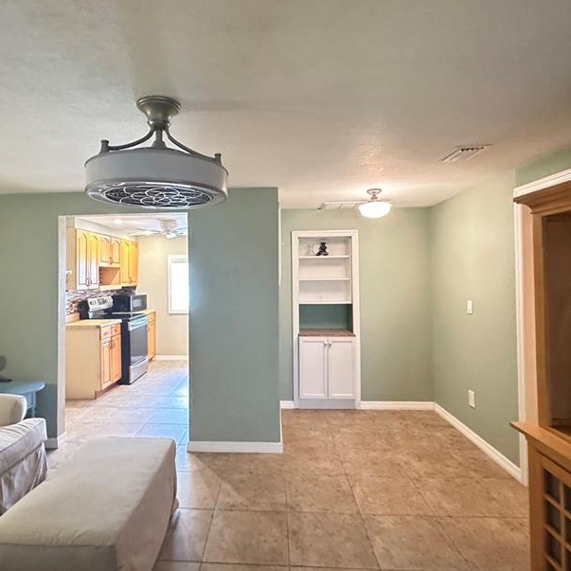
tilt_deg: +0.3
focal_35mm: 21
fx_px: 392
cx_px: 247
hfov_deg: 71.8
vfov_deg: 72.1
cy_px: 272
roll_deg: -0.3
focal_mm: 2.22
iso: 1000
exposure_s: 1/40
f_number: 2.2
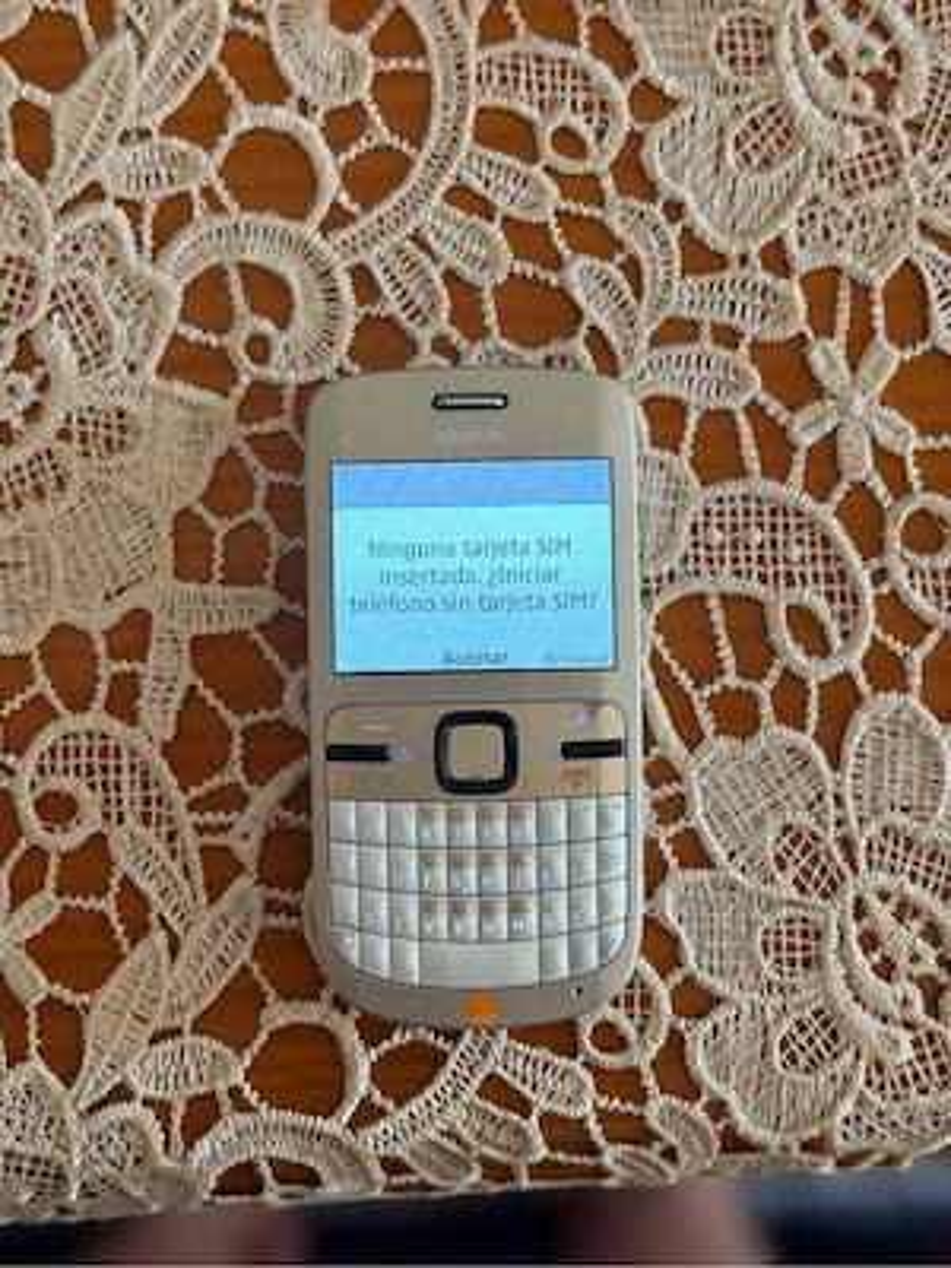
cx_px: 476
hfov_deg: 30.3
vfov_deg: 39.7
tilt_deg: -87.8
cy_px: 634
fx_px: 1758
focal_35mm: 48
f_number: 1.78
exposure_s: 1/60
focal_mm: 6.76
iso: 200
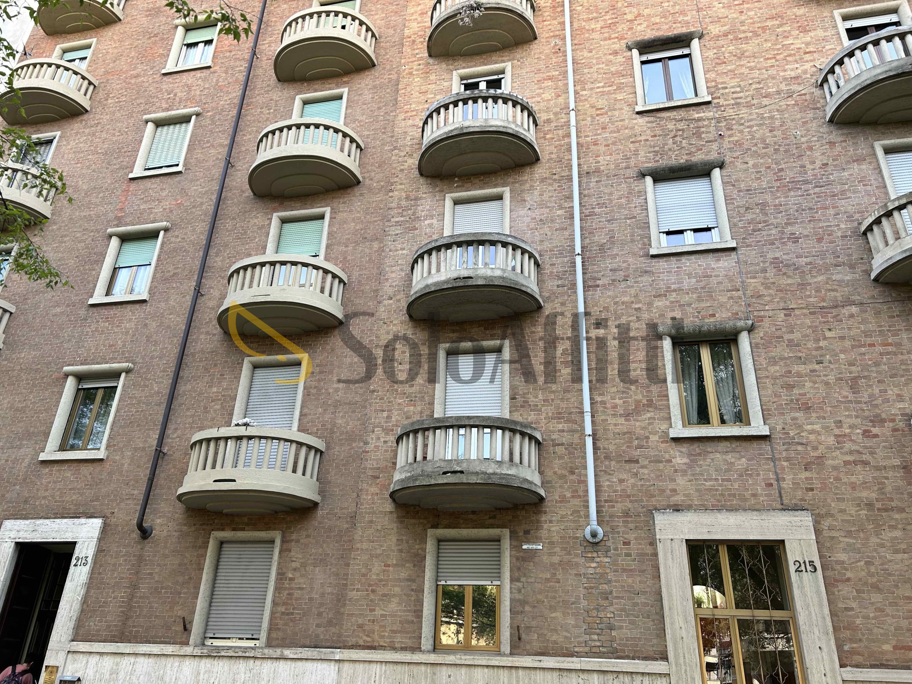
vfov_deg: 53.1
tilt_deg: +27.9
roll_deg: -2.3
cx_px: 456
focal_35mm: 26
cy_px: 342
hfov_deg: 67.3
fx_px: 685
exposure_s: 1/461
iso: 50
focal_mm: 5.7
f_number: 1.5
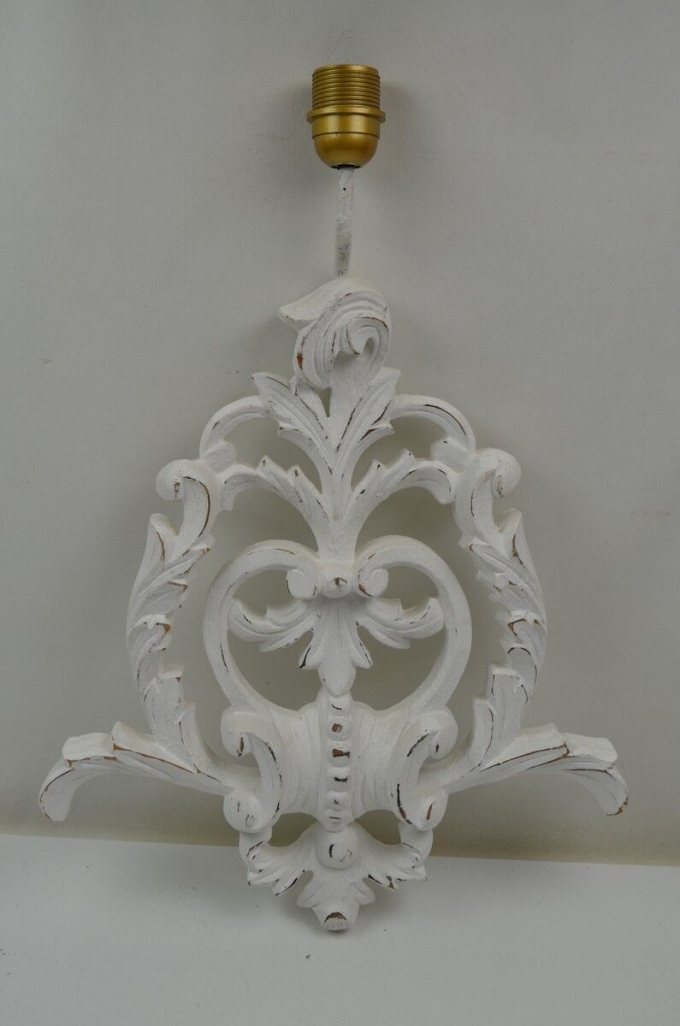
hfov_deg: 31.8
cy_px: 513
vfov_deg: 46.5
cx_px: 340
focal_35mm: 42
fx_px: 1195
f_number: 5.6
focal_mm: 28
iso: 280
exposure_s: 1/125
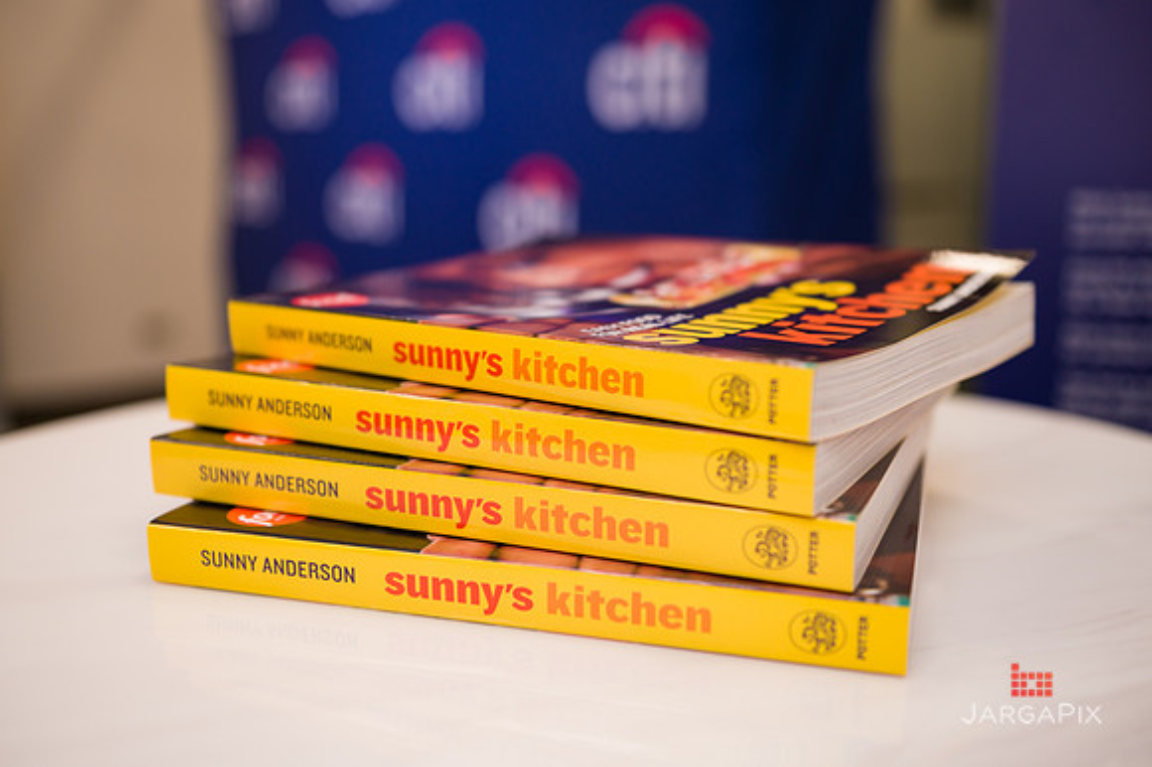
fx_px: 1215
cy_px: 384
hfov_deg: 50.7
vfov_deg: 35.0
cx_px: 576
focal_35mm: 38
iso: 400
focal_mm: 38
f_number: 3.2
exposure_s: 1/200
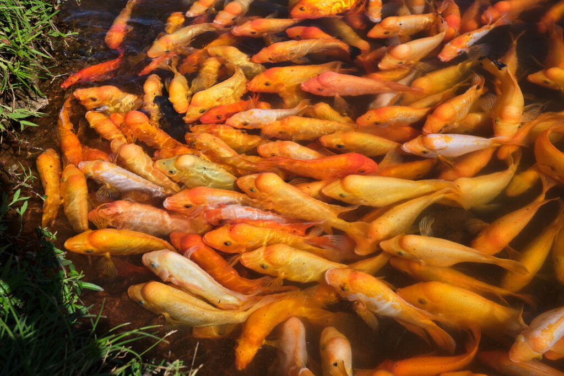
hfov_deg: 43.6
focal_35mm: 45
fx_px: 705
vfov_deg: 29.9
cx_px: 282
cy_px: 188
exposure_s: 1/1250
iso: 160
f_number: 5.6
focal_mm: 30
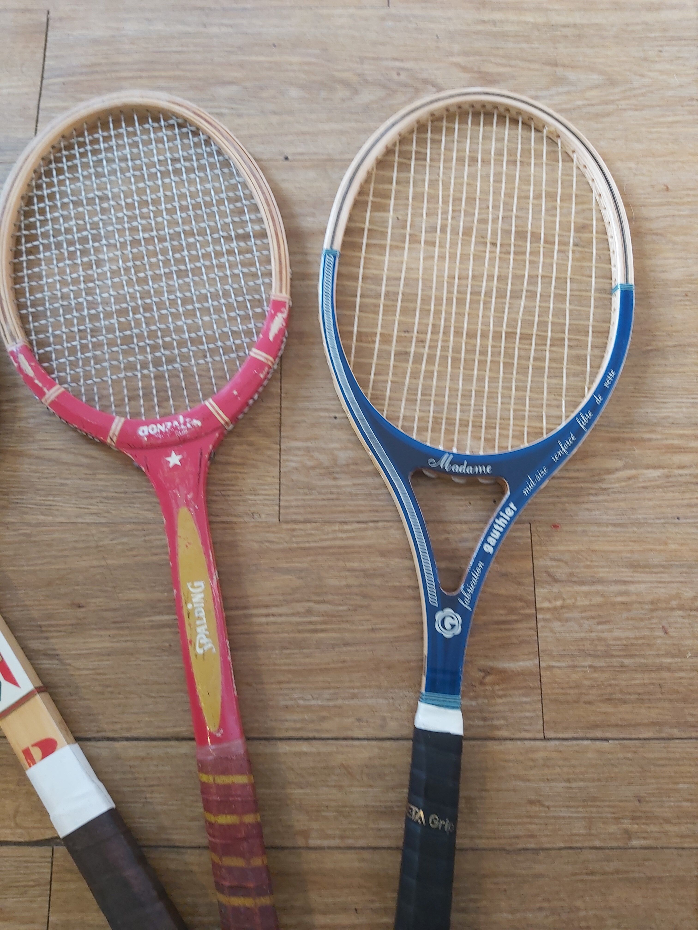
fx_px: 699
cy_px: 465
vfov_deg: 67.3
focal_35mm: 26
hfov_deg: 53.1
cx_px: 349
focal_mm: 3.92
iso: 100
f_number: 1.7
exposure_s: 1/50
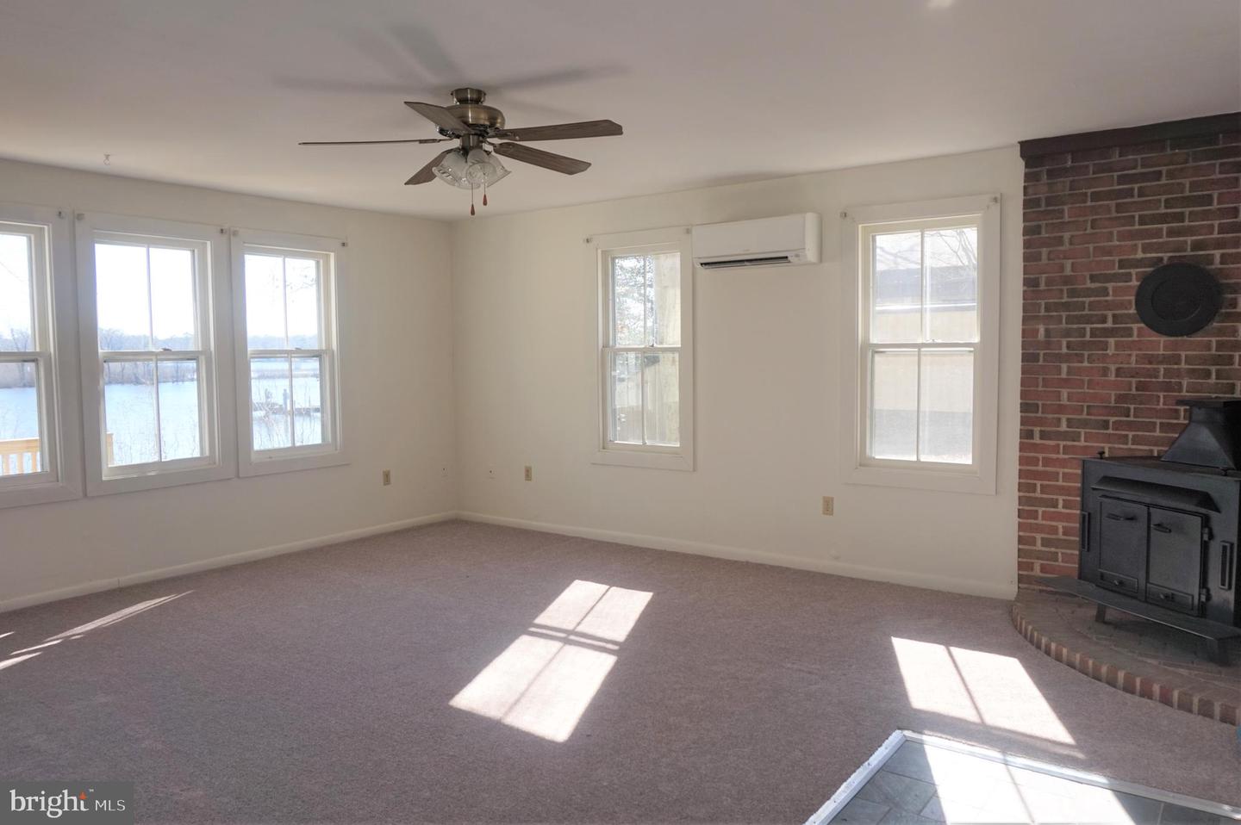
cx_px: 620
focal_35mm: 24
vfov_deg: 53.1
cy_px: 412
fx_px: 827
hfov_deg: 73.8
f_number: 5.6
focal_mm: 16
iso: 100
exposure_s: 1/80
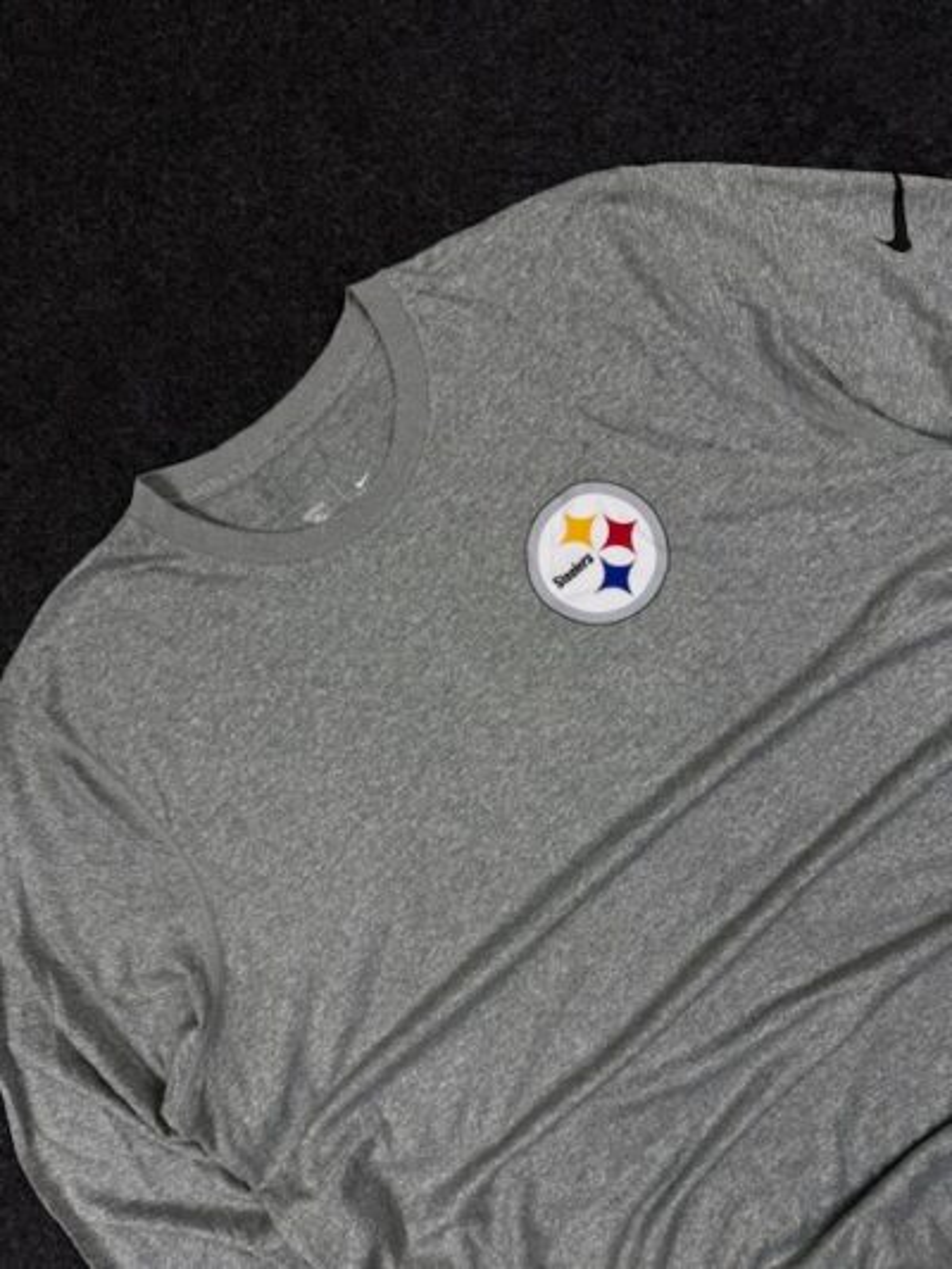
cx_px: 476
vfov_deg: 71.6
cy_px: 634
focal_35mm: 24
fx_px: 880
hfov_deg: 56.8
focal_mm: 6.76
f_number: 1.78
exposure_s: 1/100
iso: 50
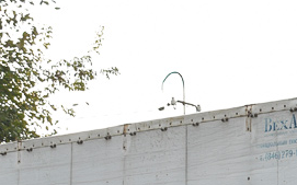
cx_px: 454
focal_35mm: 230
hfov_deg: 8.9
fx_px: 1861
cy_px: 329
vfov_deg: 5.6
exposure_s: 1/200
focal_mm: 34
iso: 200
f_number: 6.3
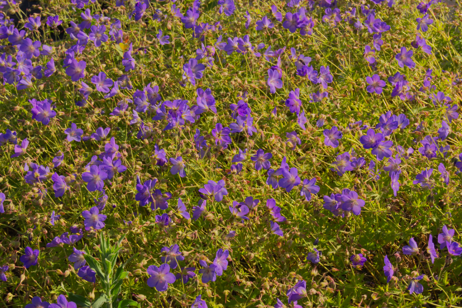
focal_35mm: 82
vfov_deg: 16.6
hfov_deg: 24.6
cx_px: 231
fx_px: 1059
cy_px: 154
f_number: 16
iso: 250
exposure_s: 1/100
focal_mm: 55
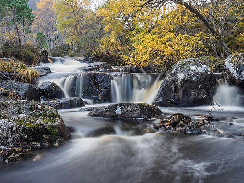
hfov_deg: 49.2
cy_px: 101
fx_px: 266
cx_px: 135
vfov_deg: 38.0
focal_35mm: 38
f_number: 6.3
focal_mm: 17
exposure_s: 5
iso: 200
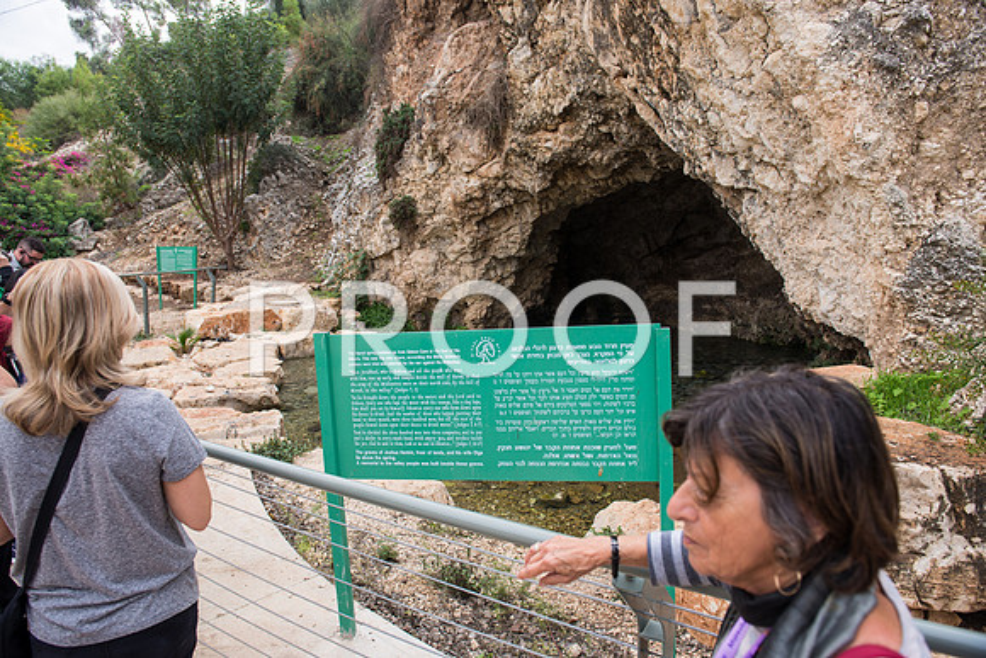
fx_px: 657
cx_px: 493
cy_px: 329
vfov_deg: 53.2
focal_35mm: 24
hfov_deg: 73.7
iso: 100
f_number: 3.5
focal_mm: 24
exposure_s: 1/320
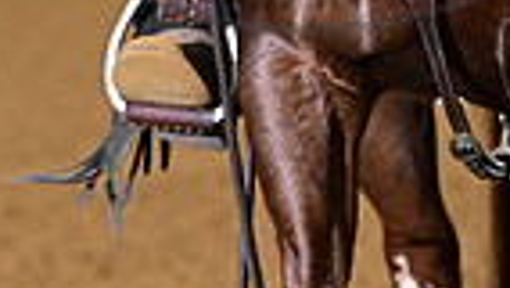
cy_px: -376
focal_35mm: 620
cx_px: 305
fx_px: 8388
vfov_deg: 2.0
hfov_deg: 3.5
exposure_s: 1/200
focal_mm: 145
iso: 2500
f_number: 4
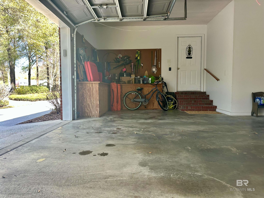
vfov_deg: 56.8
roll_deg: +0.8
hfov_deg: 71.6
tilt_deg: -2.4
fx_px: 183
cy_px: 99
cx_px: 132
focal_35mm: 24
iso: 100
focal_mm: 6.86
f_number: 1.78
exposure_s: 1/121
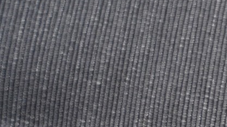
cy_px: 153
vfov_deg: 6.7
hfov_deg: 11.1
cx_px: 403
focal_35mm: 181
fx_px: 1089
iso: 640
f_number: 4
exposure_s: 1/160
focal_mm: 40
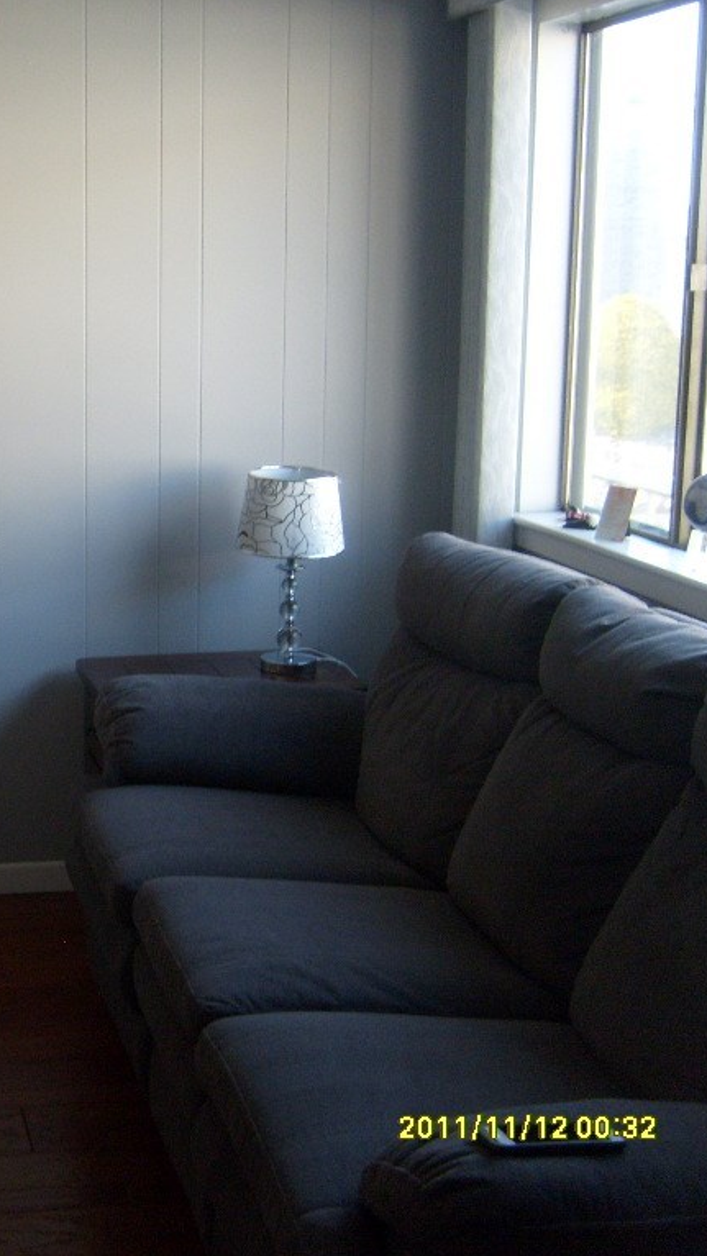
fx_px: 1699
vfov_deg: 40.6
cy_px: 628
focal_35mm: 51
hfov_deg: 22.5
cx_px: -8
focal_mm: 5.8
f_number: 2.8
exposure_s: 1/45
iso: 80
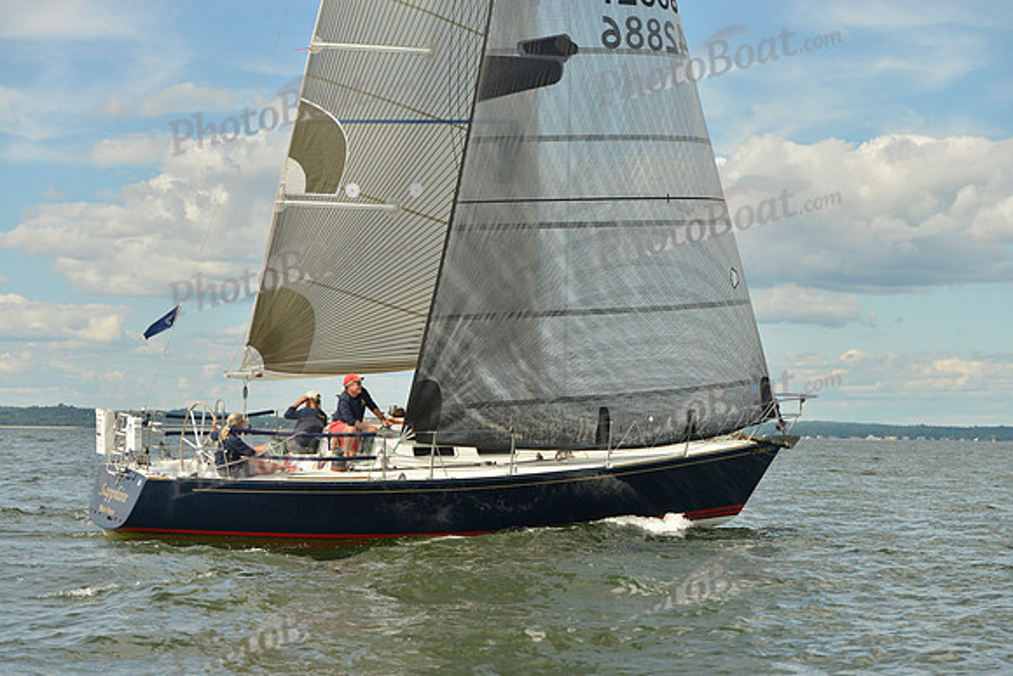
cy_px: 338
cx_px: 506
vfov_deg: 19.5
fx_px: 1970
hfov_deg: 28.8
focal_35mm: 70
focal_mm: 70
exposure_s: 1/1000
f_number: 6.3
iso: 200
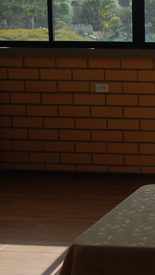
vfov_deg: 26.4
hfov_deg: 12.9
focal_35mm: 80
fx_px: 587
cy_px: 117
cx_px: 320
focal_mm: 19
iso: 200
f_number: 6.3
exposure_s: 1/160
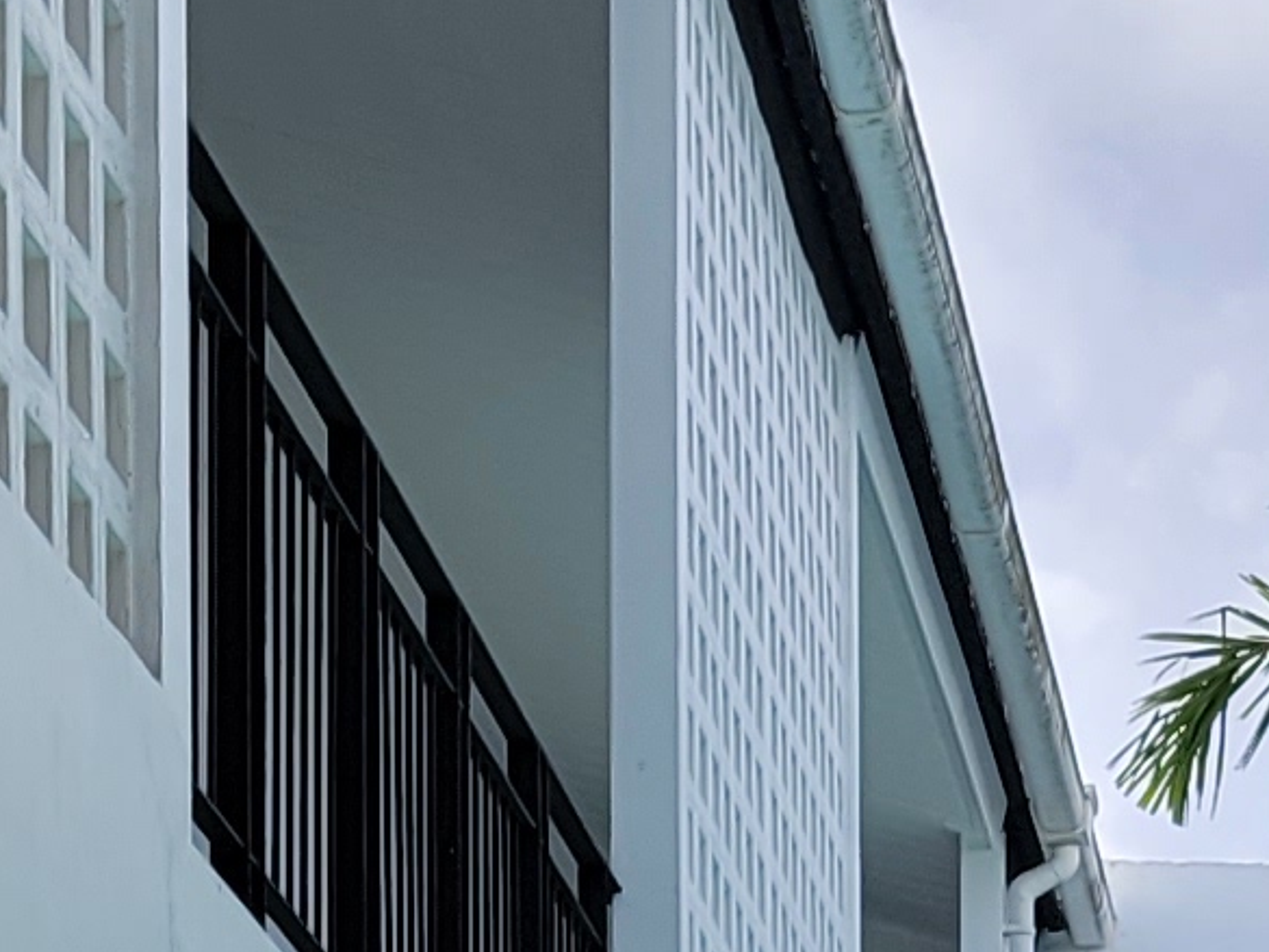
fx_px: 6270
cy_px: 2420
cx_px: 1853
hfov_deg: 11.1
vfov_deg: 7.9
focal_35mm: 171
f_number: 1.8
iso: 20
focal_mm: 7
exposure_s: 1/847
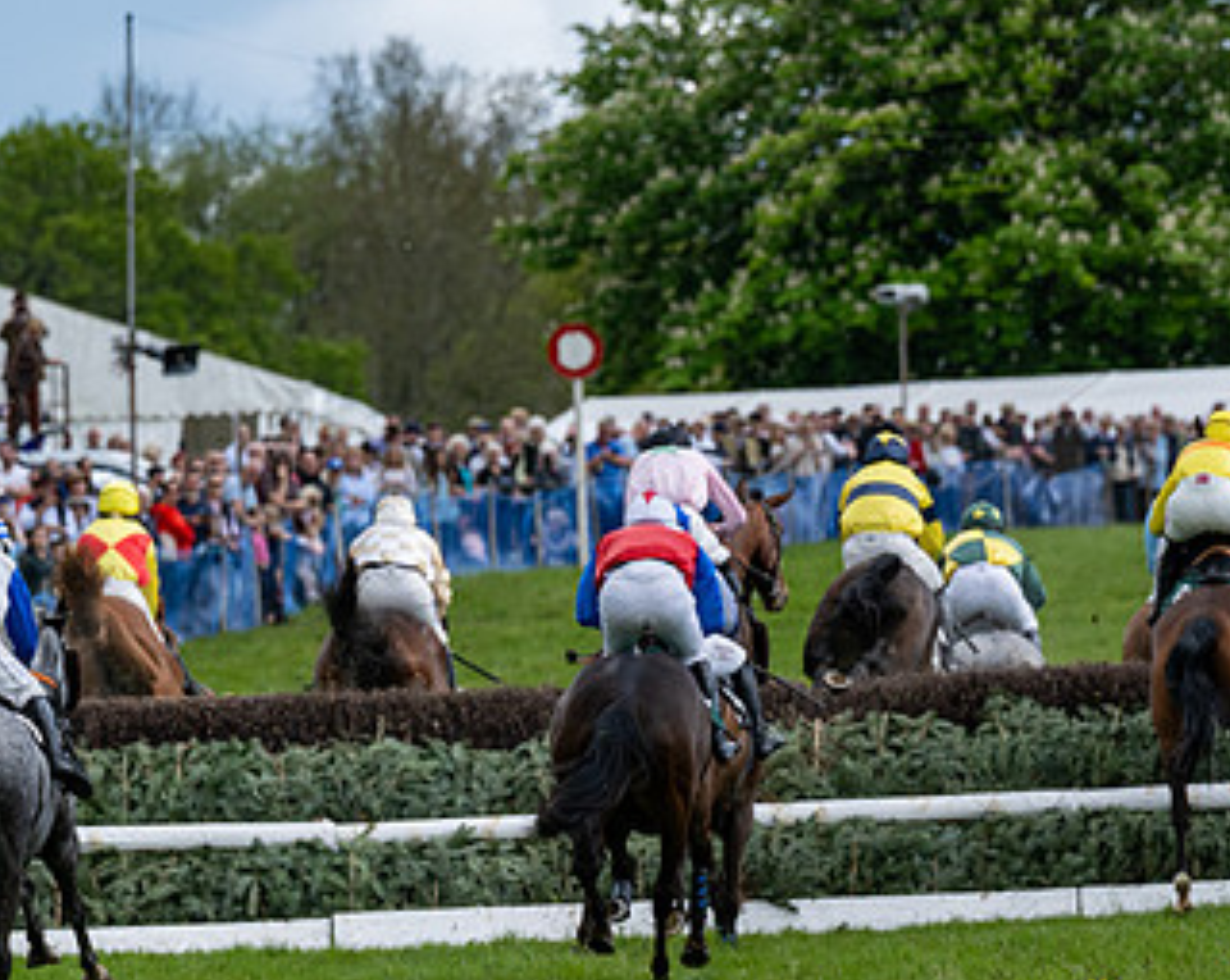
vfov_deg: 3.6
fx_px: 15702
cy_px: 744
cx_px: 572
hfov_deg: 4.5
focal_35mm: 432
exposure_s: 1/2000
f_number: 5
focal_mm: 200
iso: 400
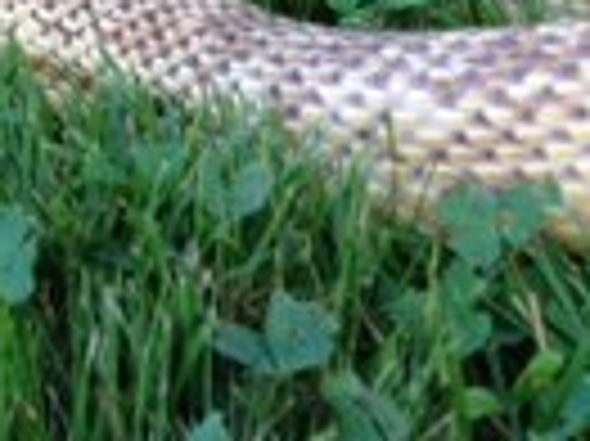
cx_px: 414
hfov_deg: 12.3
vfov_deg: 9.0
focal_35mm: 161
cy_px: -176
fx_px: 2742
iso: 50
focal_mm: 4.13
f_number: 2.4
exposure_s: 1/142
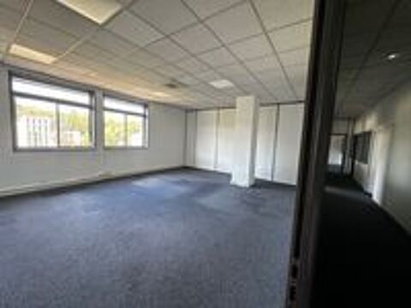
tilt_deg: -4.4
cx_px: 206
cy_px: 154
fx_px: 166
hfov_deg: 102.1
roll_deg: -2.7
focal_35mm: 14
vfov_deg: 85.7
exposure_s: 1/99
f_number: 2.2
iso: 200
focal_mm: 2.22
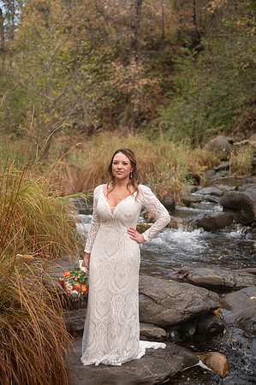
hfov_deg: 28.0
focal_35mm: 48
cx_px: 128
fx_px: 513
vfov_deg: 41.2
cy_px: 192
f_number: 2.8
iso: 640
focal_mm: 48
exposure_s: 1/320
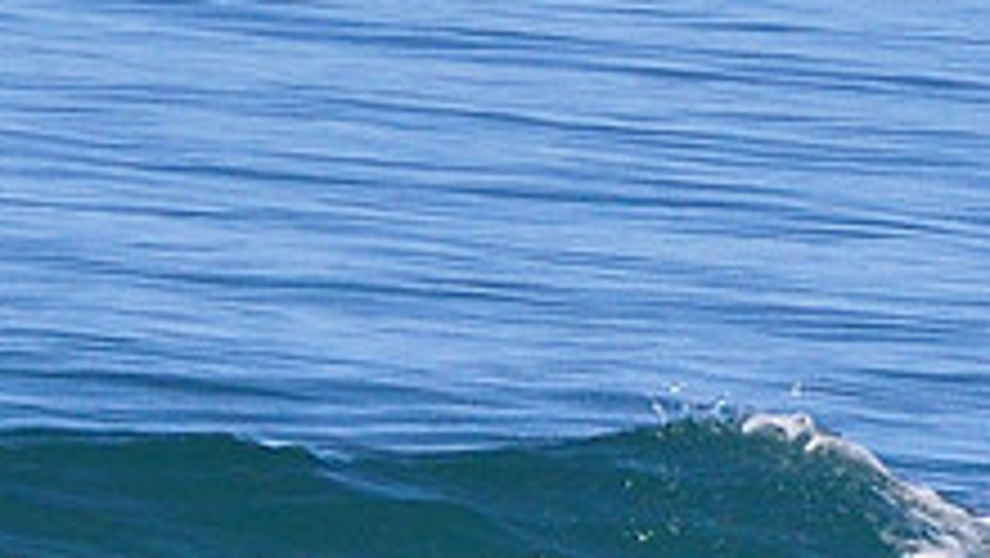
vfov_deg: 0.5
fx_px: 59881
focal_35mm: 2280
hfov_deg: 0.9
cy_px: 632
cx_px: 1166
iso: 800
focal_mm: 550
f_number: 11
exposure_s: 1/1250
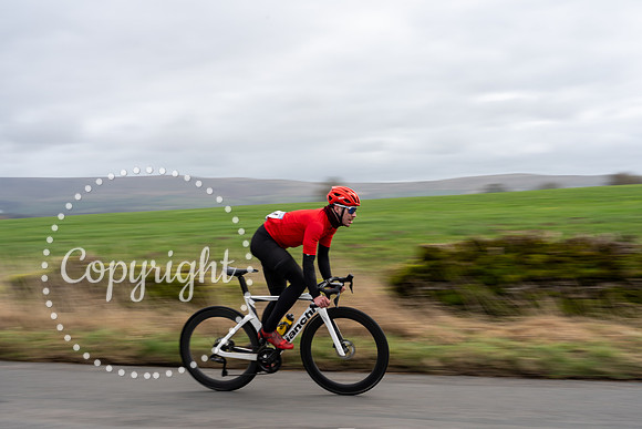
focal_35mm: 47
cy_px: 214
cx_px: 321
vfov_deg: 28.7
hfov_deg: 41.9
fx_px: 838
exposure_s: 1/60
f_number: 11
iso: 100
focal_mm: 47
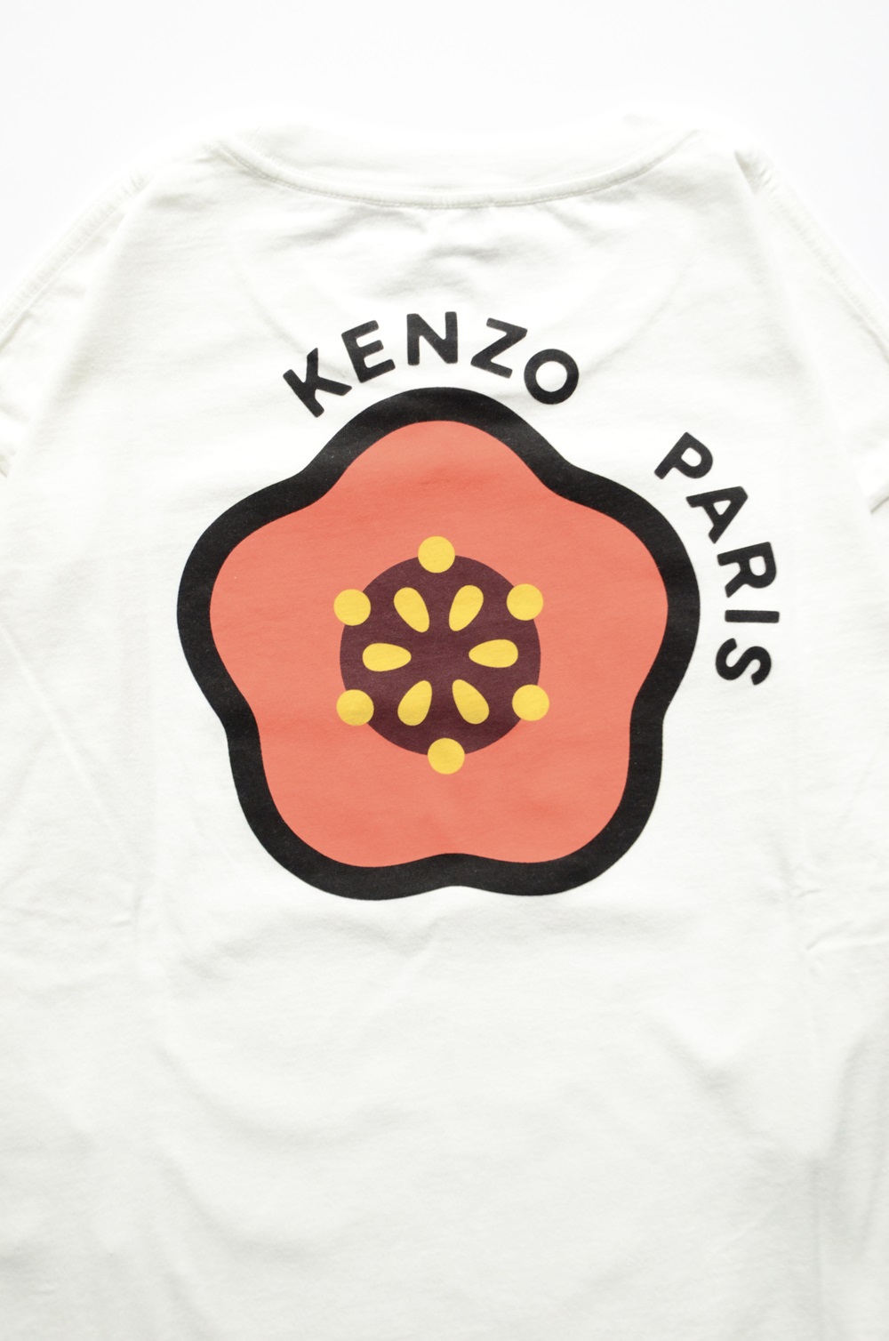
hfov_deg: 23.7
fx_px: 2119
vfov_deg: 35.1
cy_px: 670
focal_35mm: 57
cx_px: 444
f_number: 4.5
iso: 1250
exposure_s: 1/100
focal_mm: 38
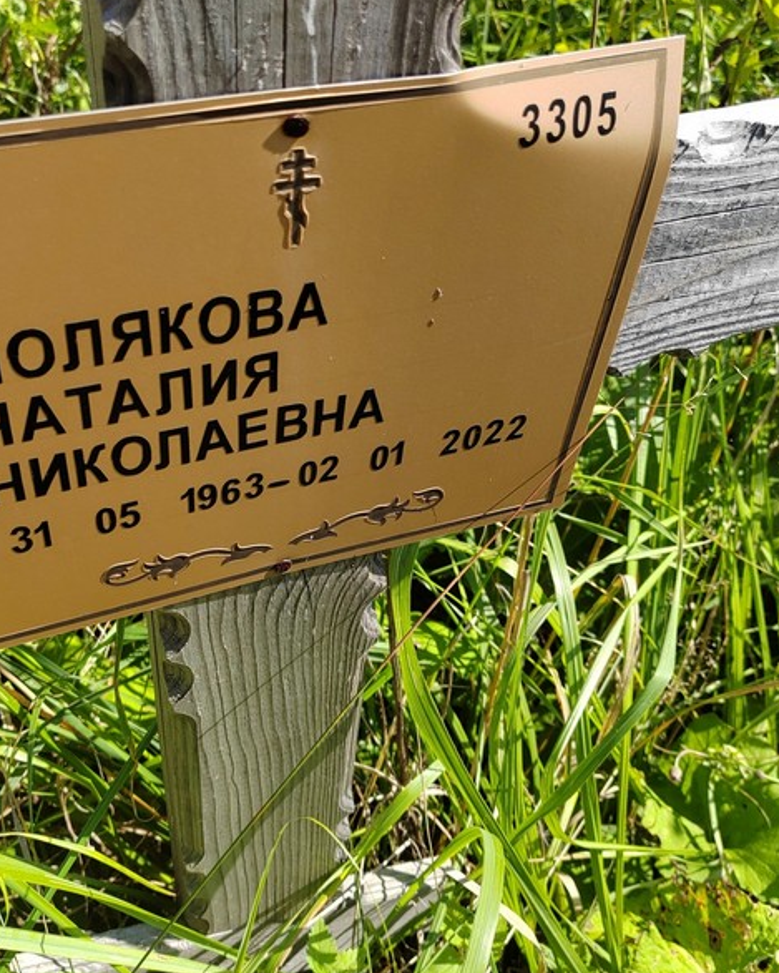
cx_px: 311
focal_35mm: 36
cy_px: 480
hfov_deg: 41.0
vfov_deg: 50.3
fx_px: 1037
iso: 100
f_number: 1.9
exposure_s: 1/870
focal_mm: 5.52
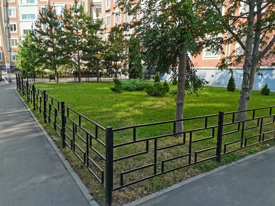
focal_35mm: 26
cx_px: 138
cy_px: 103
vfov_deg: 53.1
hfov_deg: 67.3
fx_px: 207
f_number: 1.8
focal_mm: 5.58
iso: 50
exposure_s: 1/395
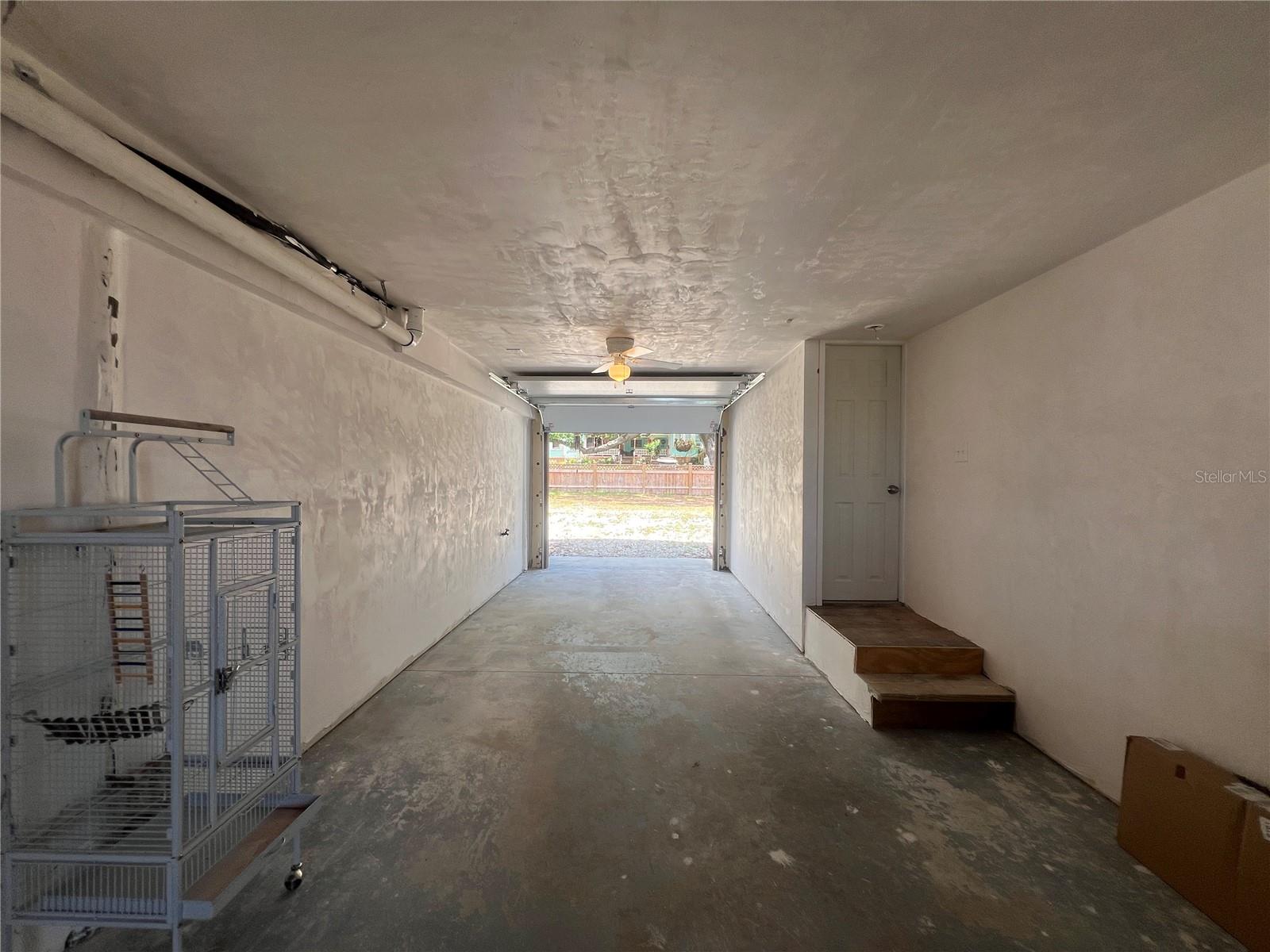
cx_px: 635
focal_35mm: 13
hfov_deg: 106.2
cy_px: 476
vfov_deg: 89.9
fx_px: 477
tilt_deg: -1.2
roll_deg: -0.1
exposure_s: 1/146
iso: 32
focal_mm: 1.57
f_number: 1.8
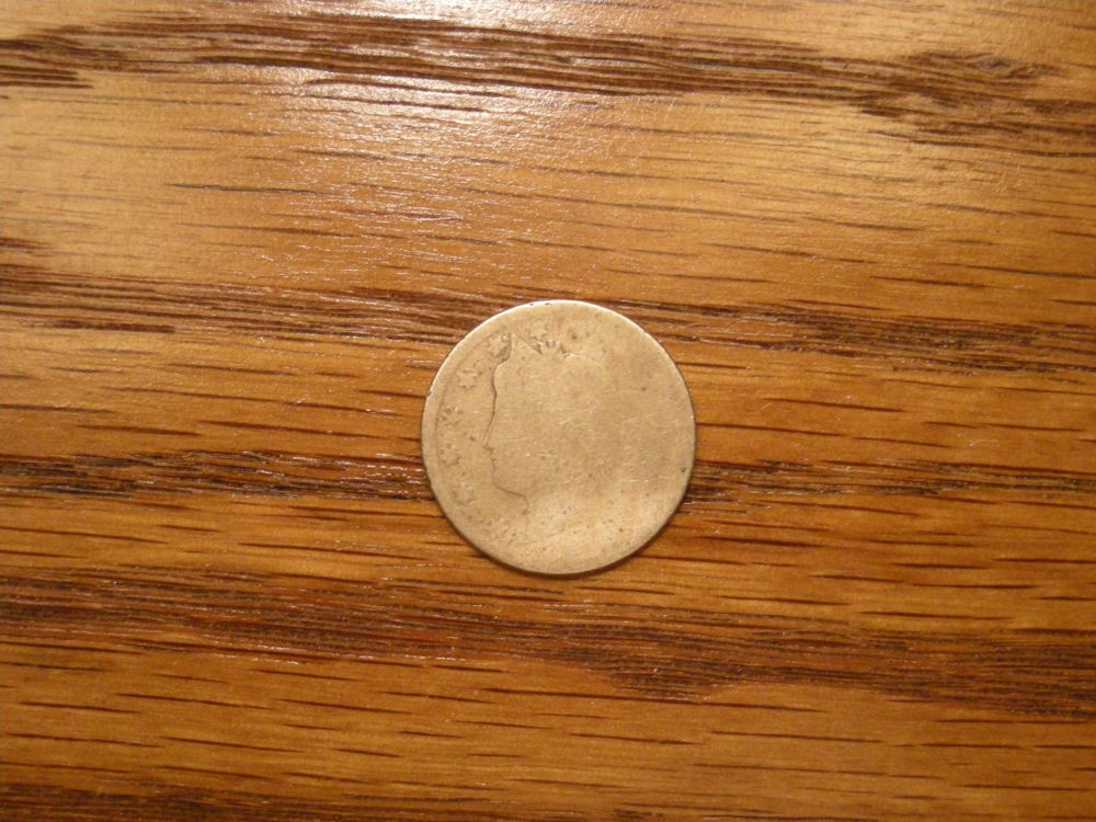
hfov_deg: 25.7
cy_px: 411
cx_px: 548
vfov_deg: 19.4
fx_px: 2406
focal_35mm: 76
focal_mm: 12.3
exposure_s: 1/44.3
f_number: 3.9
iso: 400
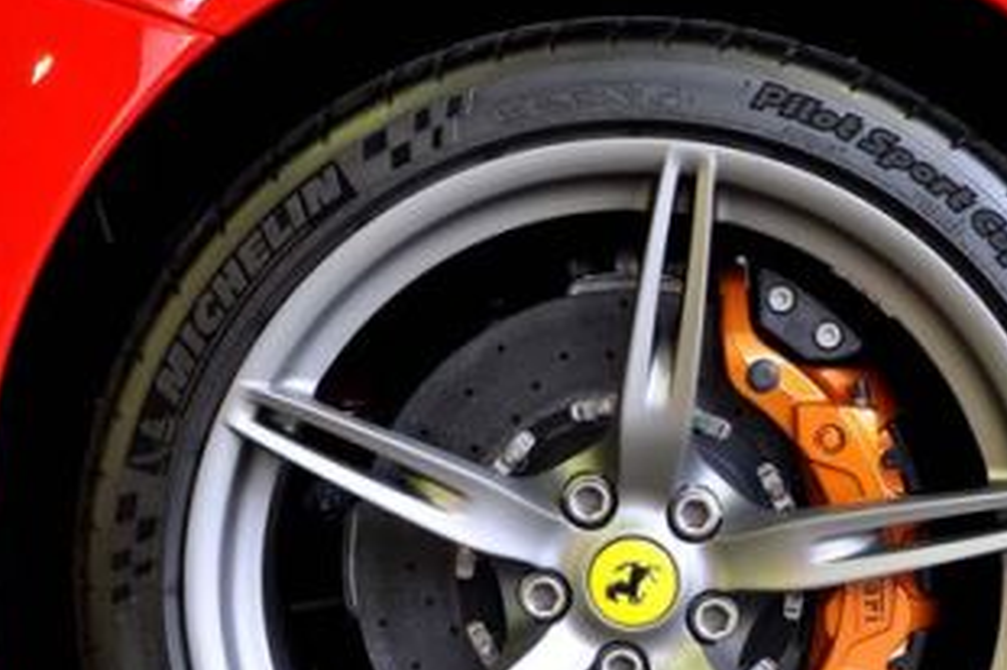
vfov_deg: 12.1
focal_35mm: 113
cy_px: 562
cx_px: 618
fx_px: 3159
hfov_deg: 18.1
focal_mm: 40
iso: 450
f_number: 4.5
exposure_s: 1/15
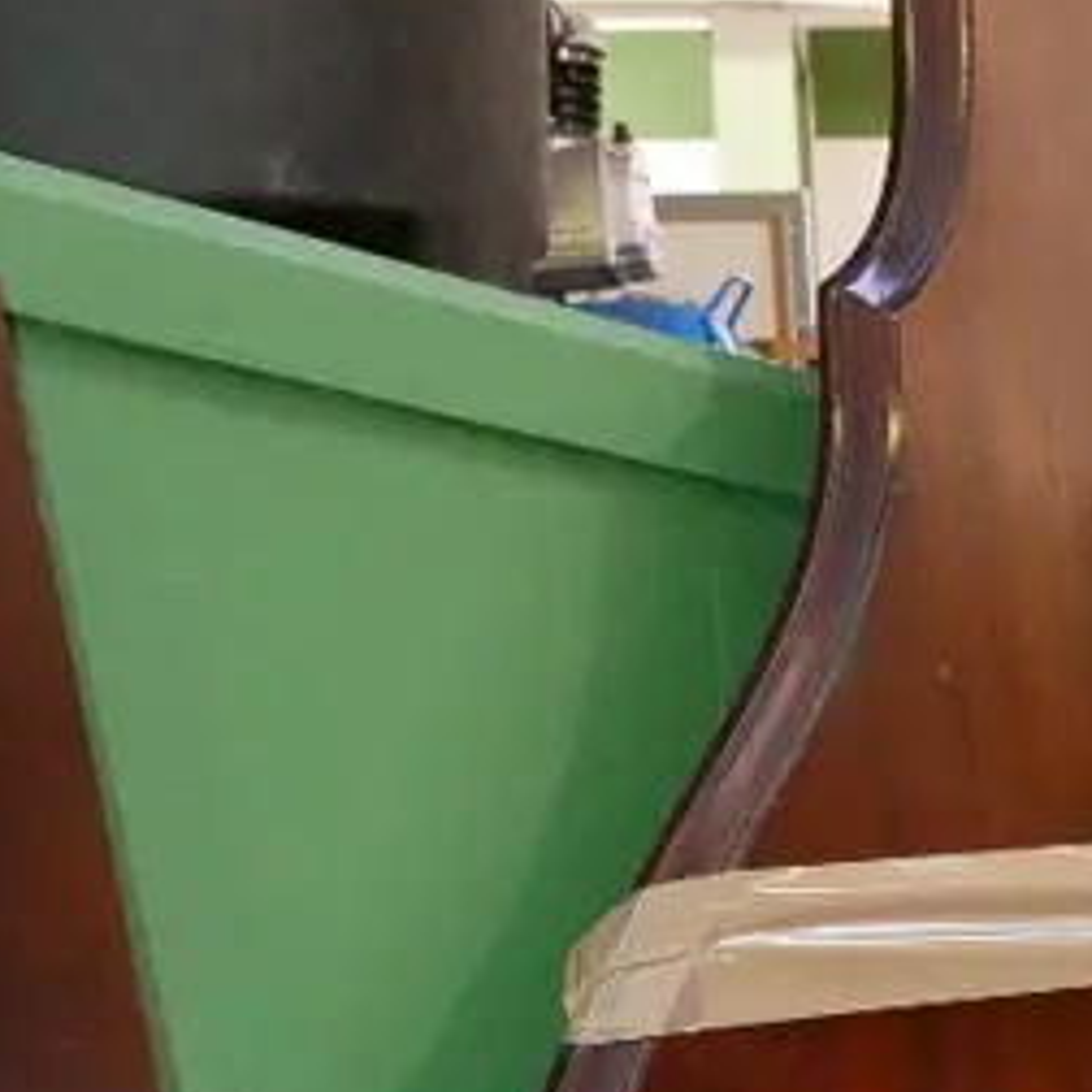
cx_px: 1380
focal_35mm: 108
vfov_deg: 14.7
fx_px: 3855
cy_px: 1746
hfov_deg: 15.4
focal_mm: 15
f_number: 5.6
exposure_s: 1/100
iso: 3200
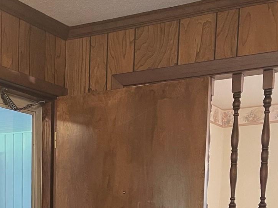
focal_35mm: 71
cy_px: 292
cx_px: -7
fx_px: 570
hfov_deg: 25.9
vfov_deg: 18.8
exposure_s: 1/40
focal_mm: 5.1
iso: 400
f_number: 1.6
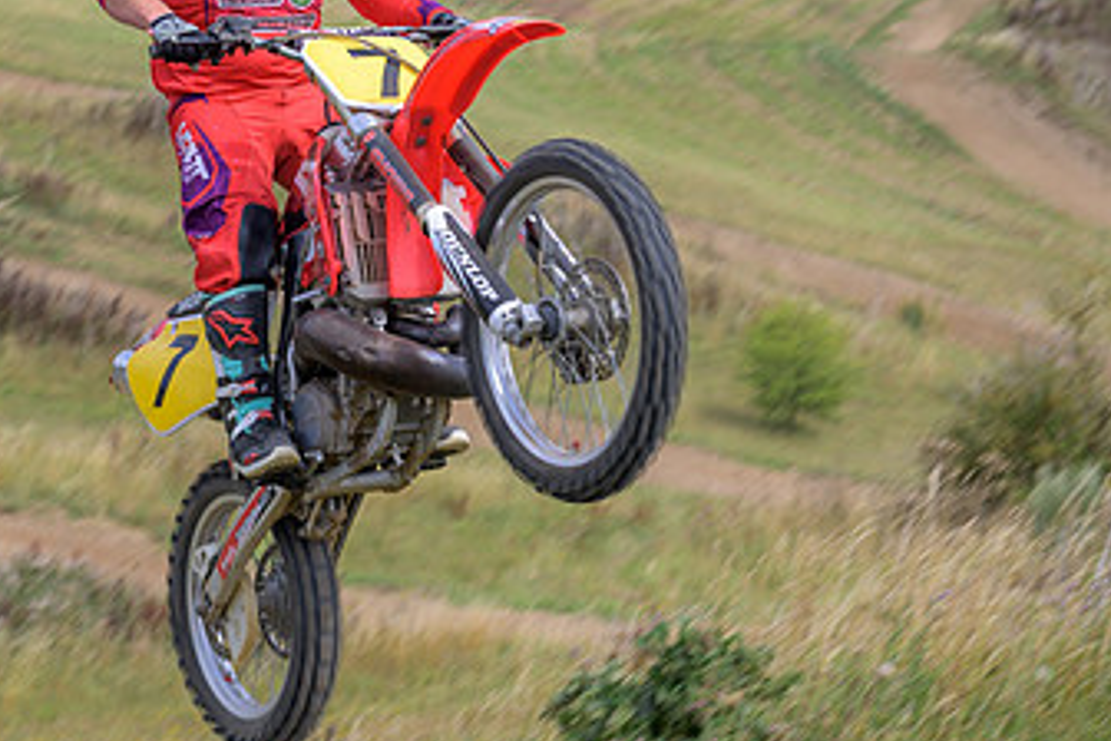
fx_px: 3518
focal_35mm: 114
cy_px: 415
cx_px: 196
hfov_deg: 17.8
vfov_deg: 12.0
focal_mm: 48
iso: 50
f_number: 4
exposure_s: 1/320
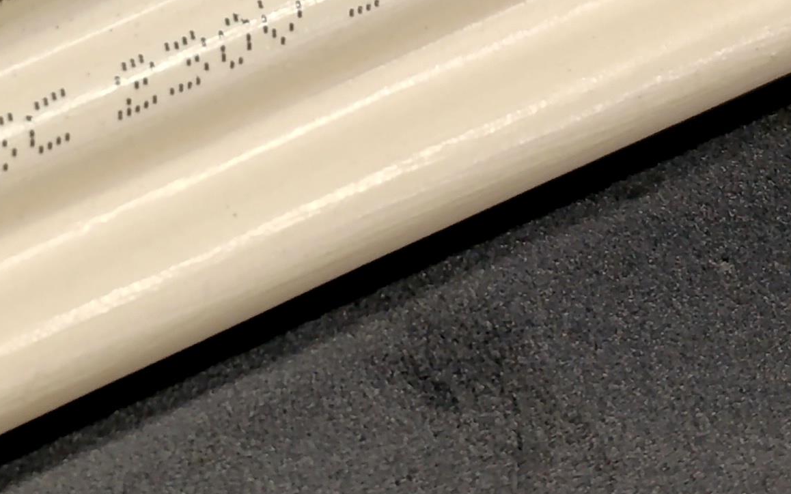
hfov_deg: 23.5
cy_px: -277
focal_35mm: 86
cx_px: 96
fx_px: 1854
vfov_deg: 14.1
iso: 320
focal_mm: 6.14
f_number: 1.6
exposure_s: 1/100
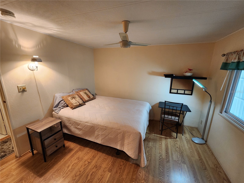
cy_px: 92
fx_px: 92
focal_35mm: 13
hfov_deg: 106.2
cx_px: 122
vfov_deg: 89.9
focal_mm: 2.2
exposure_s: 1/30
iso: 320
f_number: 2.2
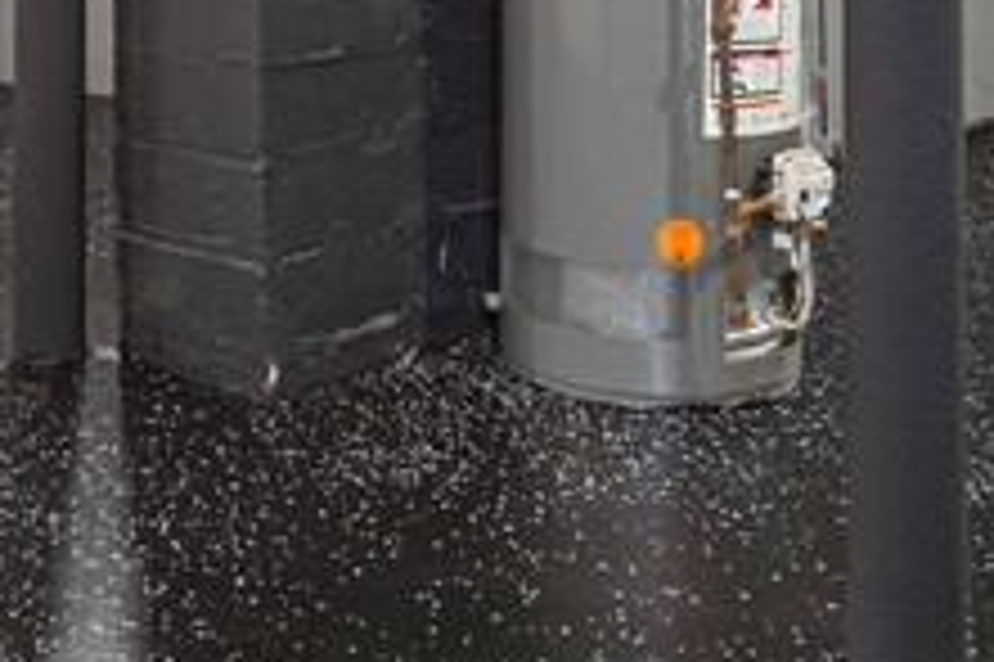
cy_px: -205
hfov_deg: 28.5
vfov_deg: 18.3
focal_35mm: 69
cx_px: 178
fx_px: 1904
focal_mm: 14
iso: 100
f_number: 8
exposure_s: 1.6
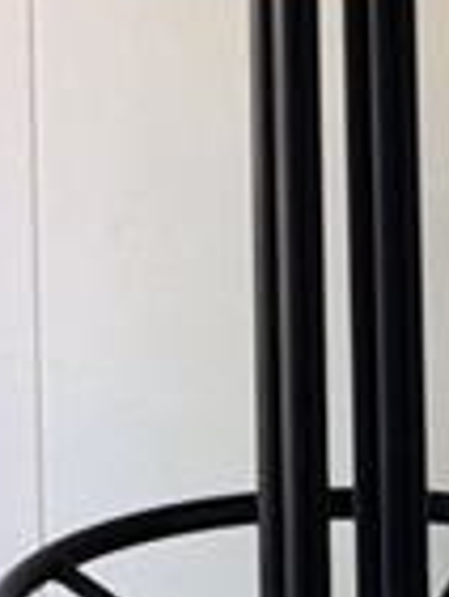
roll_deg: +0.7
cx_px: 318
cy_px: -656
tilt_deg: -5.0
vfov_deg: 7.2
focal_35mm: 262
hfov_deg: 5.7
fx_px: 4524
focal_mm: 6.76
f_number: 1.78
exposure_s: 1/61
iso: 100
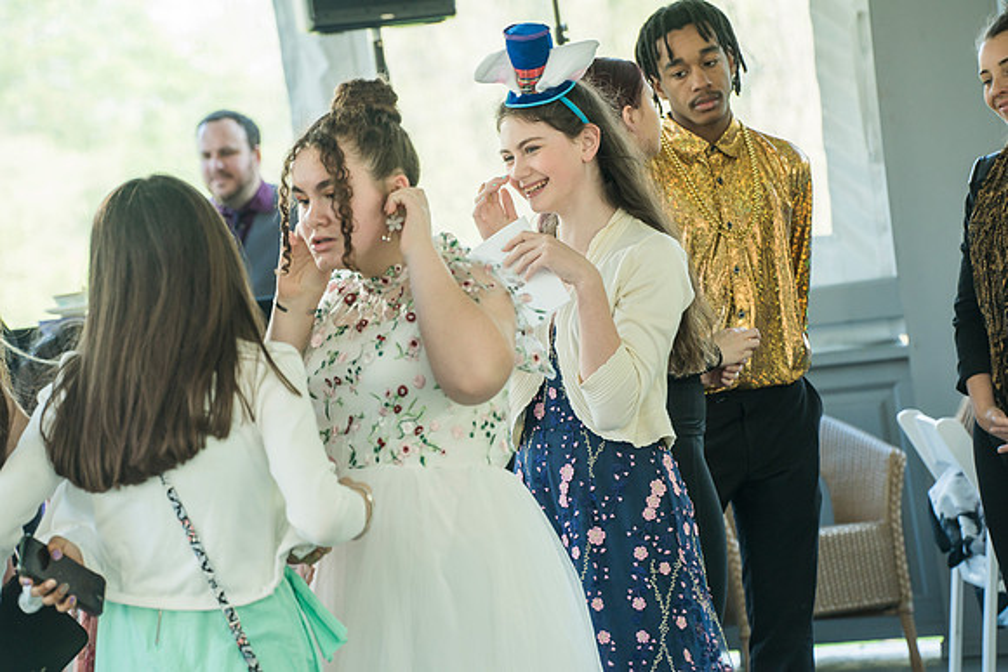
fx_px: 4425
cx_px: 504
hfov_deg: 13.0
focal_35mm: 158
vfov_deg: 8.7
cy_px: 336
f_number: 6.3
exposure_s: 1/160
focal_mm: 158
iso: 800
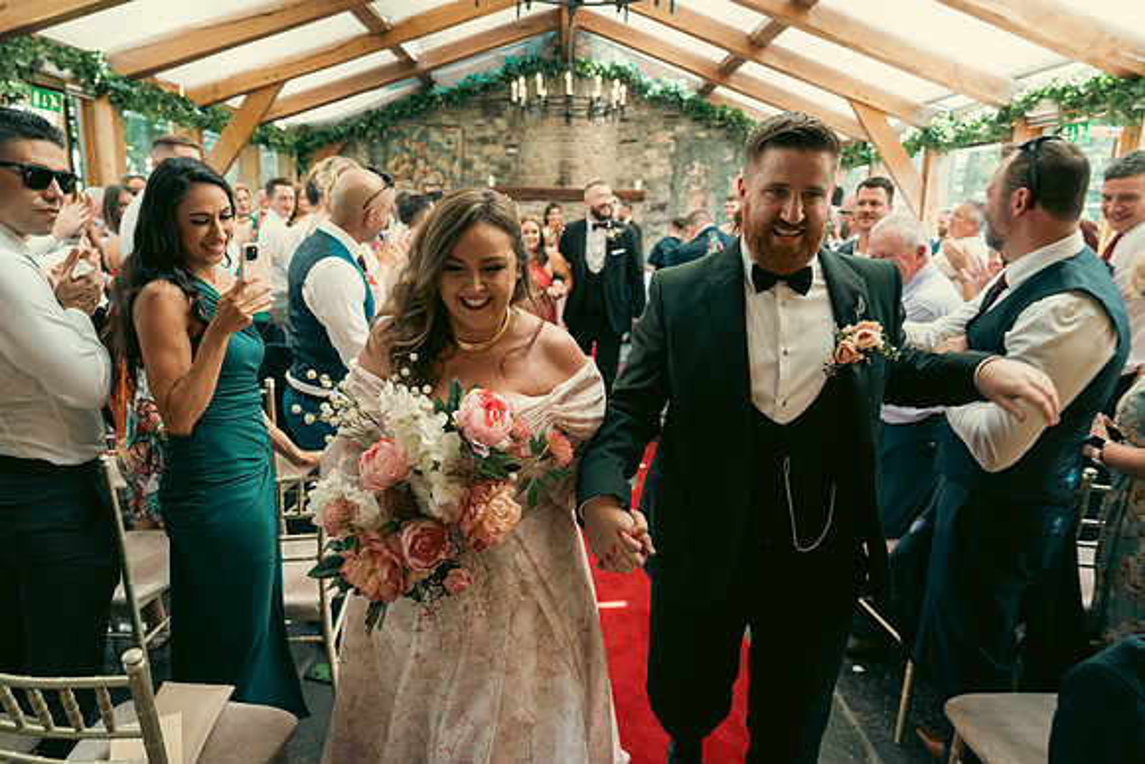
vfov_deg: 53.2
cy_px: 382
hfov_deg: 73.7
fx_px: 763
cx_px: 572
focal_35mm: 24
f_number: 3.5
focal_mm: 24
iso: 640
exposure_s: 1/200
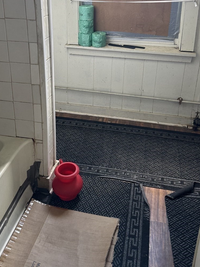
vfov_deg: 48.6
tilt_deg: -19.9
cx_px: 92
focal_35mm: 37
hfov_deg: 38.6
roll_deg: -3.1
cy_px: 73
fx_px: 285
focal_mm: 6.86
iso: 125
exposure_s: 1/60
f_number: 1.78
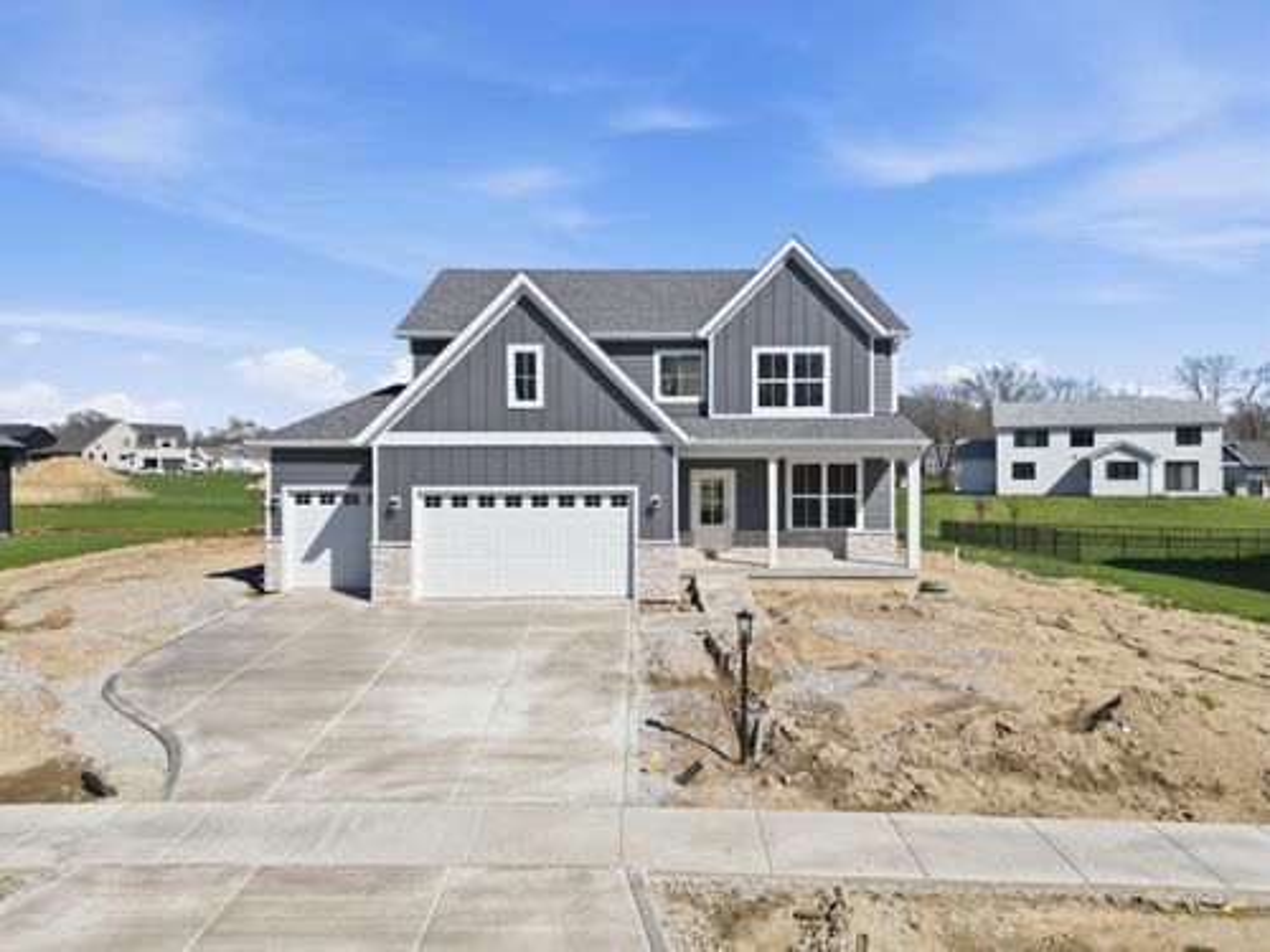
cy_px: 476
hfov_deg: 71.6
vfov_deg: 56.8
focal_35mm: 24
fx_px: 881
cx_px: 635
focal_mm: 6.7
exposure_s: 1/5000
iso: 130
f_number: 1.7
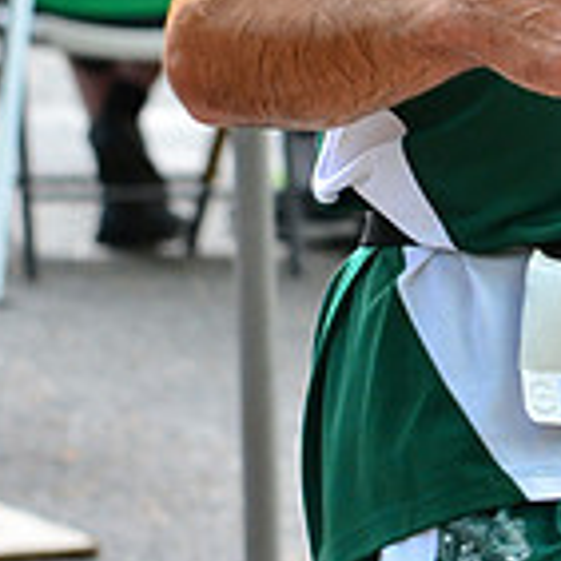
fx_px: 8233
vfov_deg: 3.9
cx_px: 641
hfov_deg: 3.9
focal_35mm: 449
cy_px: -577
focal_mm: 86
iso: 720
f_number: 5.6
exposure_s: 1/400
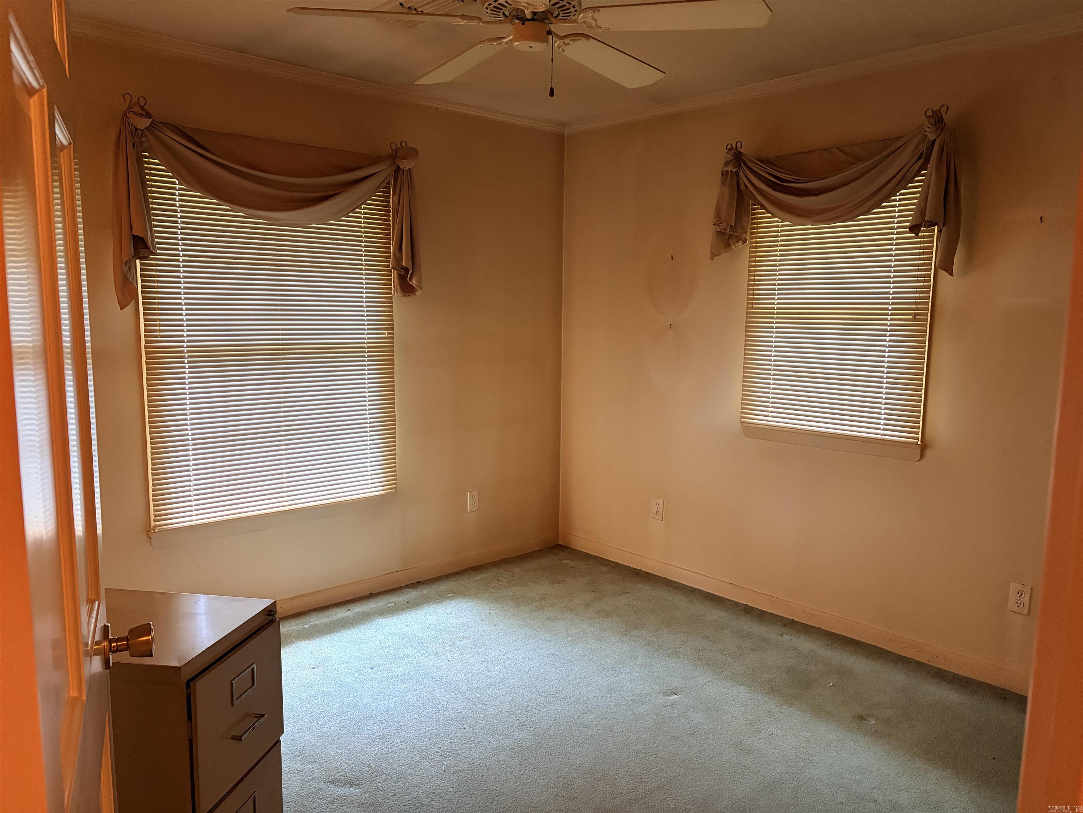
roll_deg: +0.0
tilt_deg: -7.7
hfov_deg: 67.3
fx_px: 813
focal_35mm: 26
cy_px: 406
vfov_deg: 53.1
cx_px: 542
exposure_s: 1/60
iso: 500
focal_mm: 5.96
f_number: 1.6
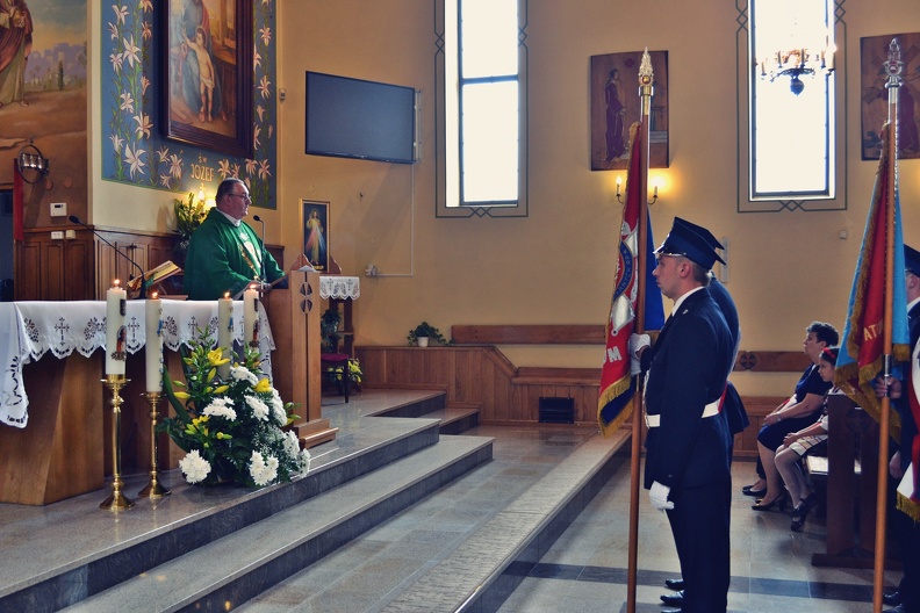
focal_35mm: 39
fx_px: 997
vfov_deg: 34.2
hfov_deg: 49.6
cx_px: 460
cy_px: 306
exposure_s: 1/30
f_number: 5.6
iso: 800
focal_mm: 26
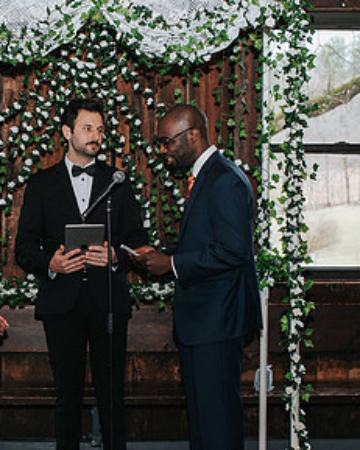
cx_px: 41
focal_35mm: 77
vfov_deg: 24.7
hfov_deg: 19.6
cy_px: 271
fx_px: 1026
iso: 1000
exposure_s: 1/200
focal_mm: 35
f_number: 3.2
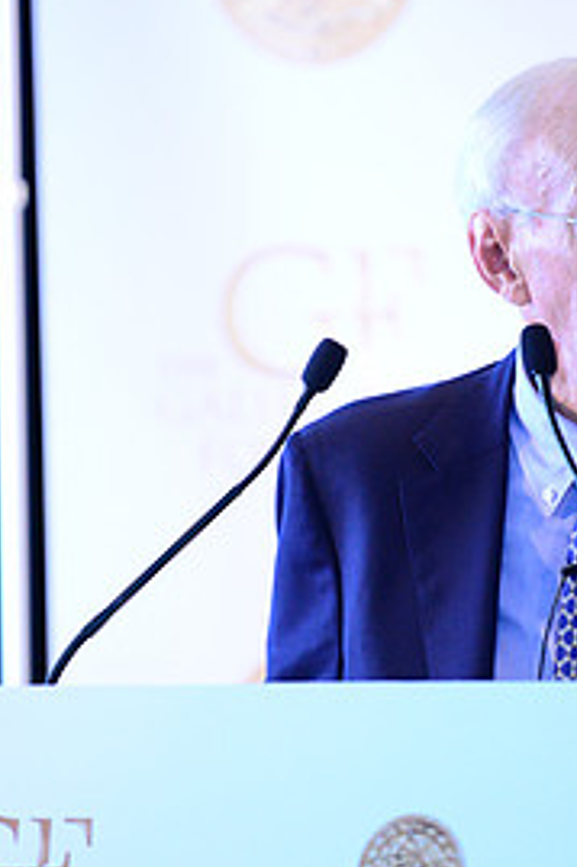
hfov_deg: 3.2
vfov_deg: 4.8
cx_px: 417
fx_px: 10399
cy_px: 503
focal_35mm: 432
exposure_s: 1/125
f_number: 2.8
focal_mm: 200
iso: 4000
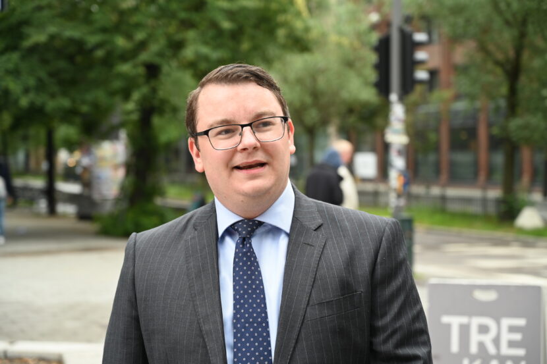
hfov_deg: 28.8
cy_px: 182
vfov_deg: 19.4
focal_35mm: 70
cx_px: 274
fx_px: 1063
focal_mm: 70
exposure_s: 1/250
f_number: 4
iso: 400
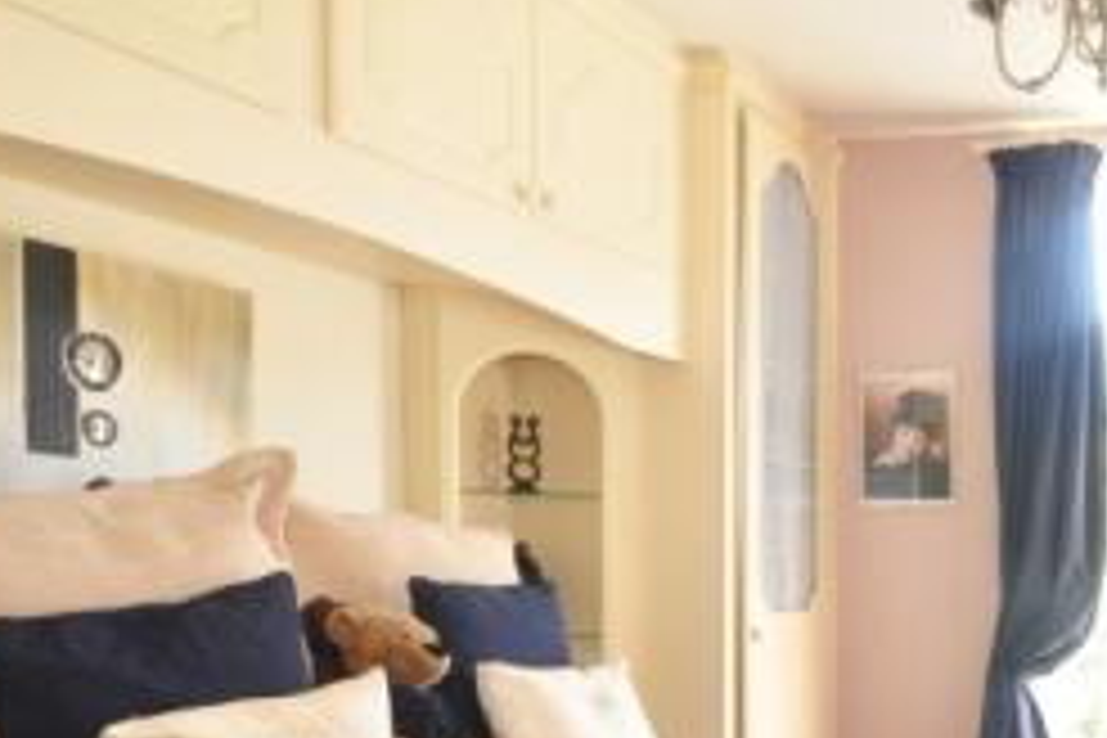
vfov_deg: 32.5
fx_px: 1230
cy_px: 585
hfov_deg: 41.6
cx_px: 1125
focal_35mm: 40
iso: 200
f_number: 11
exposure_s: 1/2
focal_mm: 10
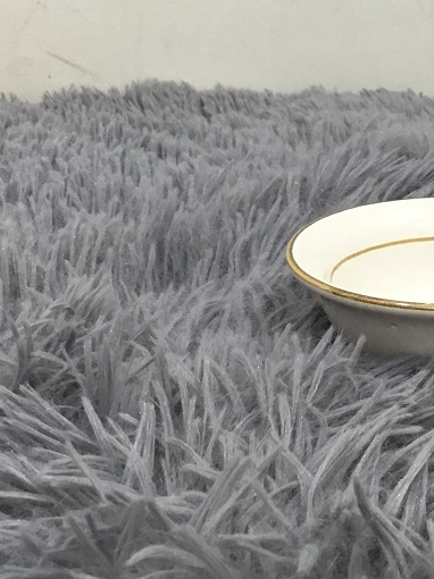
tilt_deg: -13.6
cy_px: 168
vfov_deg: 26.4
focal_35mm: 73
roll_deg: +0.7
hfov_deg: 19.6
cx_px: 431
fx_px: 1221
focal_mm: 3.3
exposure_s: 1/33
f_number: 2.4
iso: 100
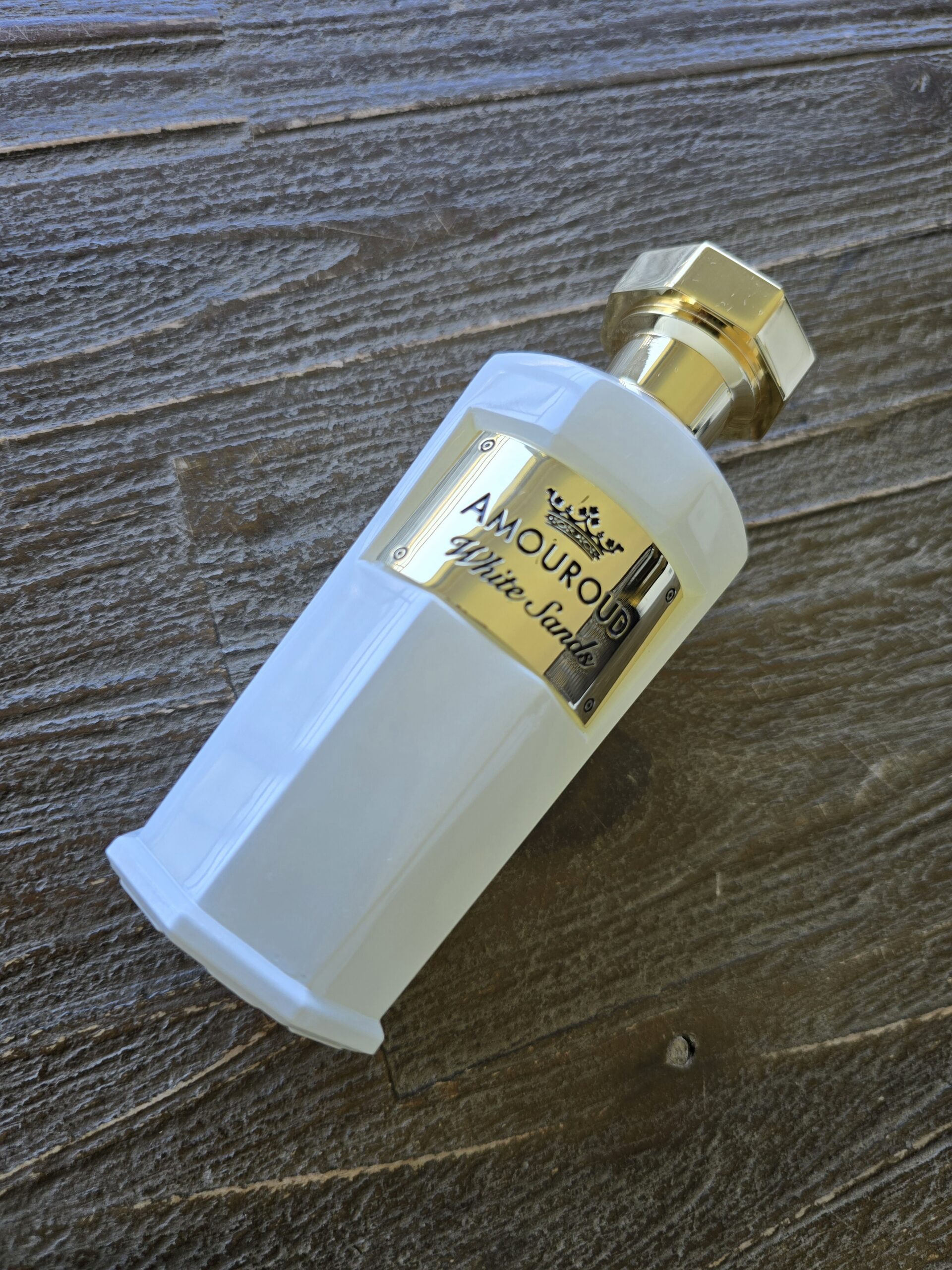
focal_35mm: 23
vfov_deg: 73.9
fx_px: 843
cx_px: 476
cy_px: 635
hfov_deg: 58.9
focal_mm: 6.3
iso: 40
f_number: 1.7
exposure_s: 1/182
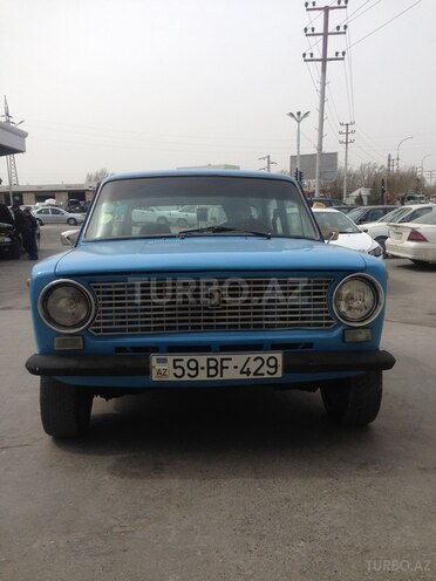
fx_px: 554
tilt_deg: -10.6
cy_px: 290
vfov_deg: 55.4
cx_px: 218
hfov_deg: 42.9
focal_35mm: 33
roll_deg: -0.5
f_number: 2.4
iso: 50
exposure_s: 1/1808
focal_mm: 4.12
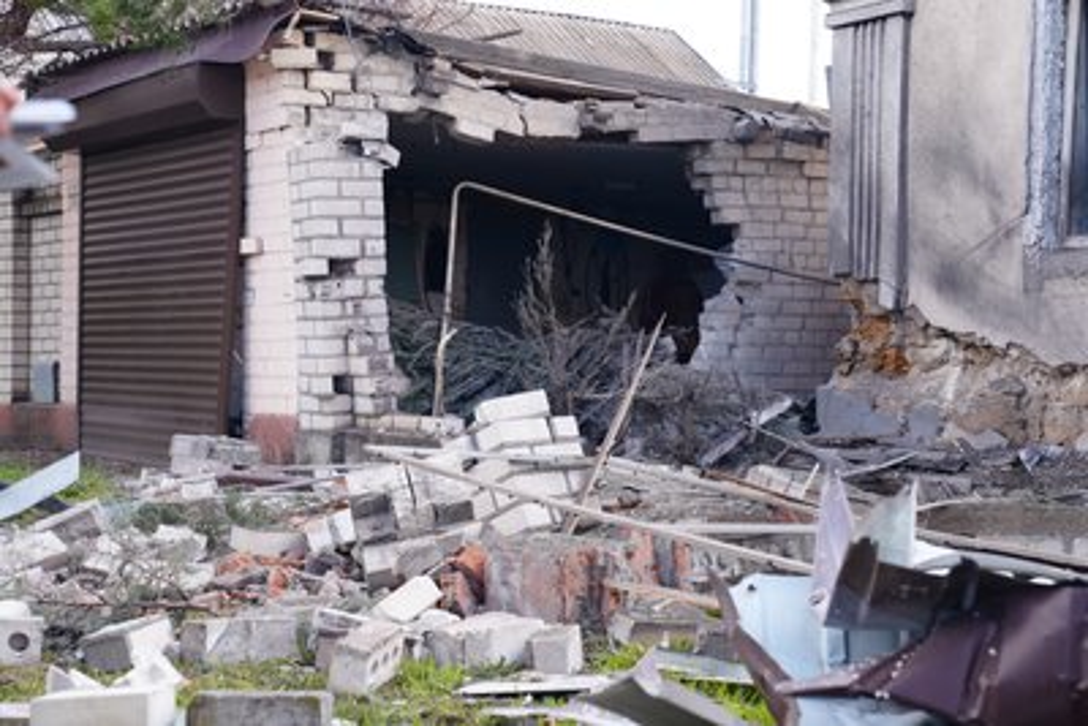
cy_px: 363
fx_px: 1874
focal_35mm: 62
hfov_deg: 32.4
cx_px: 544
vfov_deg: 21.9
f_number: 4.5
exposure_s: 1/100
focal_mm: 62
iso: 80
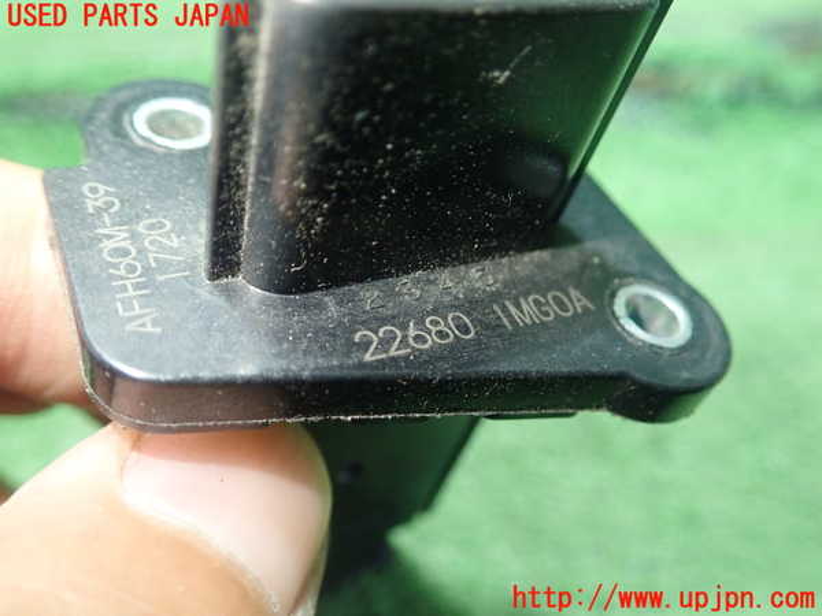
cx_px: 411
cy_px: 308
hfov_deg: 60.0
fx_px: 712
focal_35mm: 30
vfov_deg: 46.8
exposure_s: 1/100
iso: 800
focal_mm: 5.5
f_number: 2.3
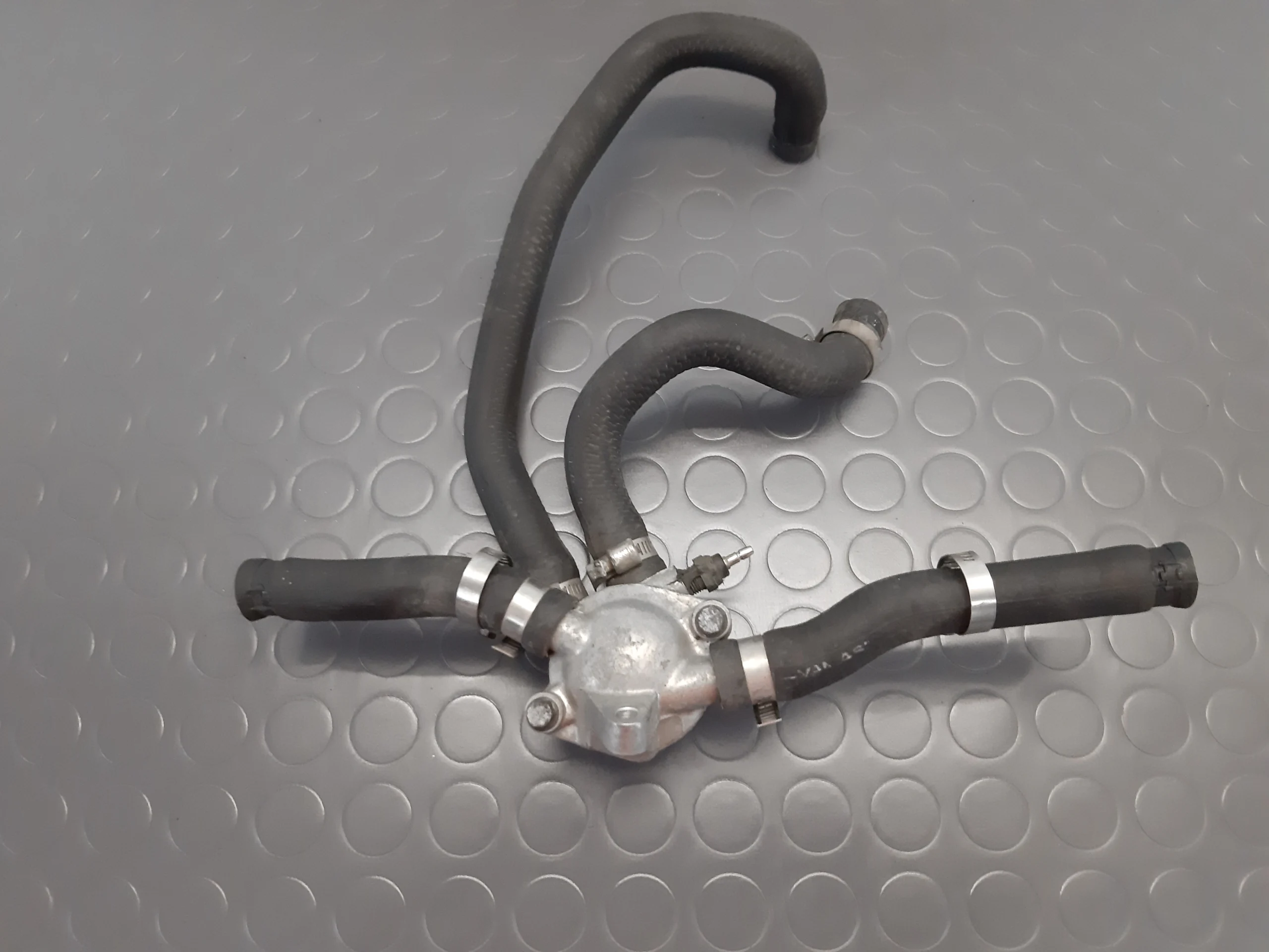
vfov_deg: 51.4
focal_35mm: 27
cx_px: 634
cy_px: 476
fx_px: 990
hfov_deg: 65.3
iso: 400
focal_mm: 3.93
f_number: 1.7
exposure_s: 1/50
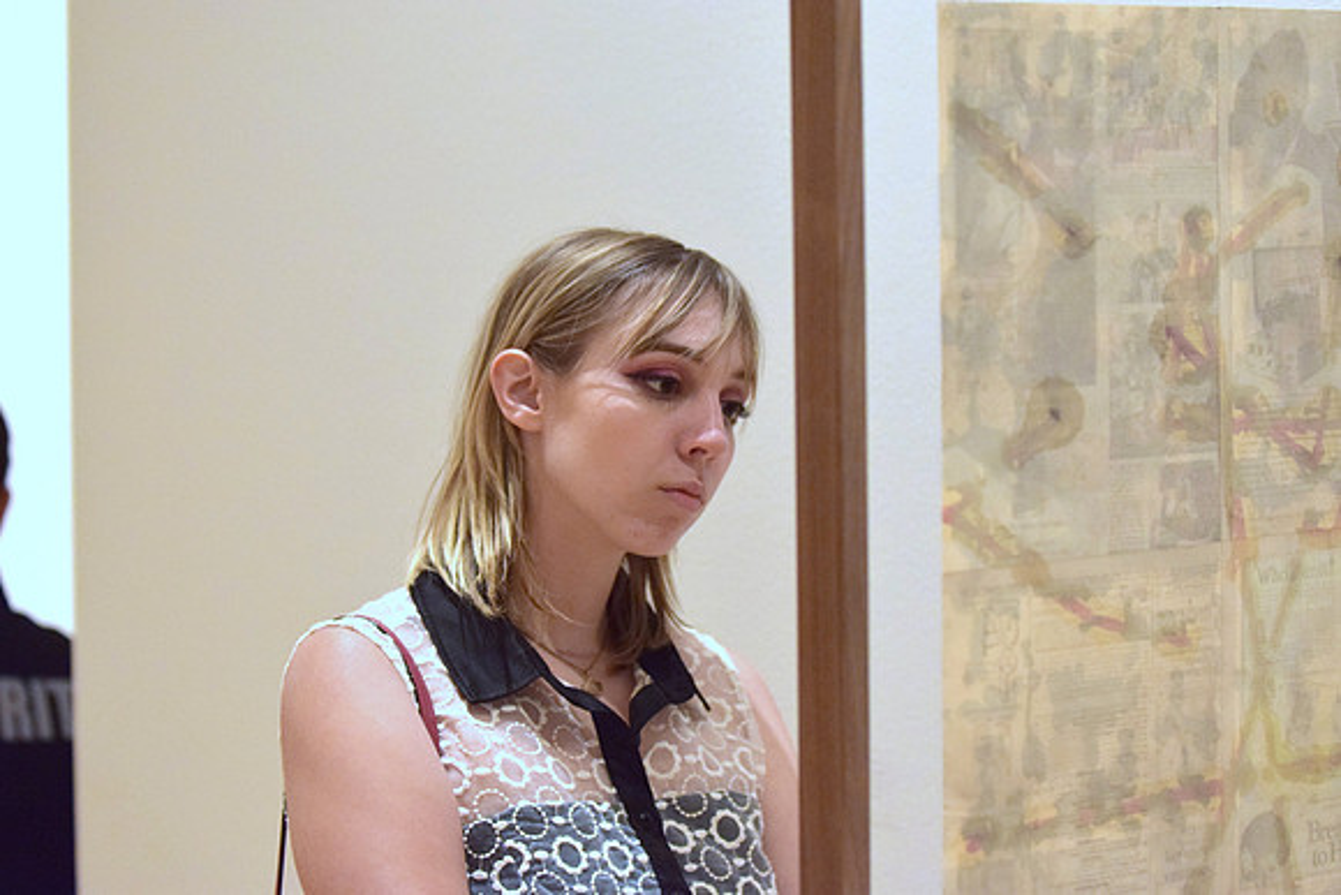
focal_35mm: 105
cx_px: 670
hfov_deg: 19.5
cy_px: 448
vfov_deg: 13.0
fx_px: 3912
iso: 1600
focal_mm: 70
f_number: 2.8
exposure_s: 1/160
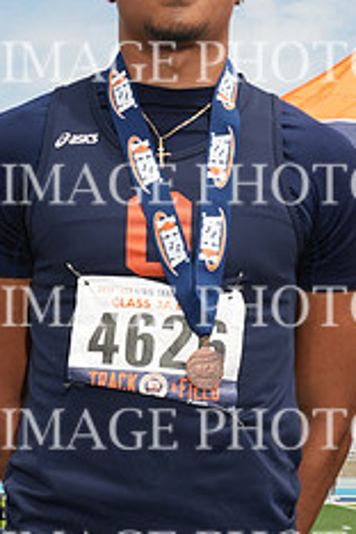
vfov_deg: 17.2
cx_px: 180
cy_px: 244
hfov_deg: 11.5
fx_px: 1765
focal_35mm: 119
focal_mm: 32
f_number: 10
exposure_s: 1/160
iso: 100
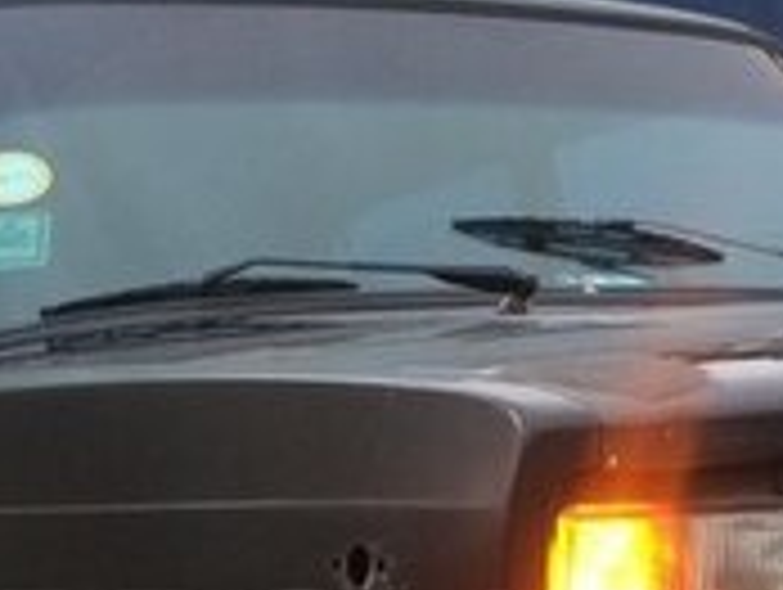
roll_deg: +1.7
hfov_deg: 17.8
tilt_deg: -7.4
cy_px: 660
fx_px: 2492
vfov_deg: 13.2
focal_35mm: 110
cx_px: 212
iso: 50
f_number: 2.2
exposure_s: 1/33
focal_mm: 4.15
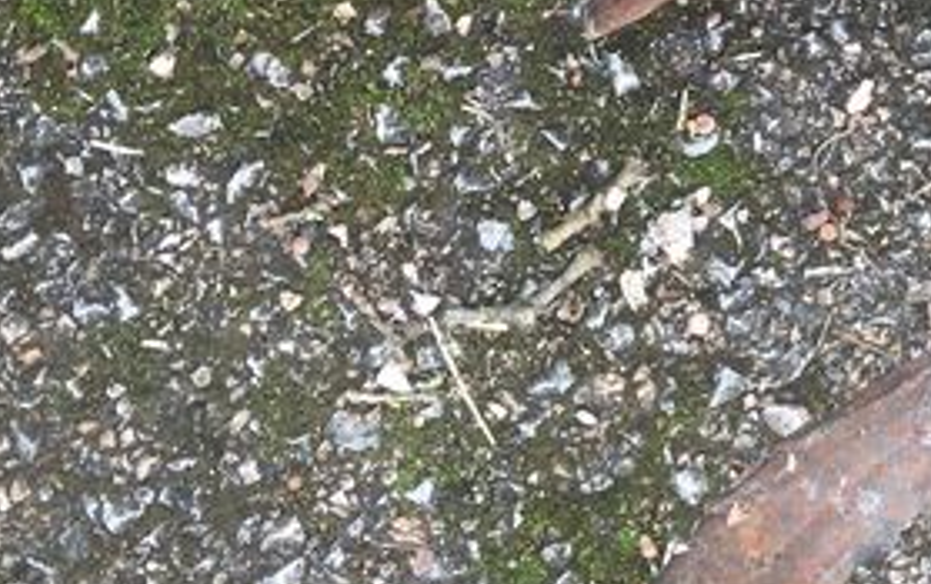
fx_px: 2794
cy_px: -154
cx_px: 1435
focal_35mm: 110
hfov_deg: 17.0
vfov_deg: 11.6
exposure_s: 1/101
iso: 25
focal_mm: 4.15
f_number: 2.2
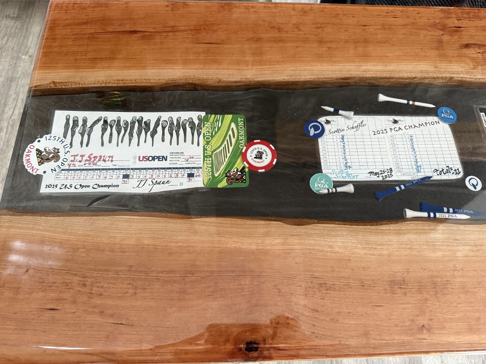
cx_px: 243
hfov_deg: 71.6
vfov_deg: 56.8
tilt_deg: -67.1
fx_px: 337
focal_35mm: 24
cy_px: 182
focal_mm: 6.76
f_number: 1.78
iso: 320
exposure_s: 1/60
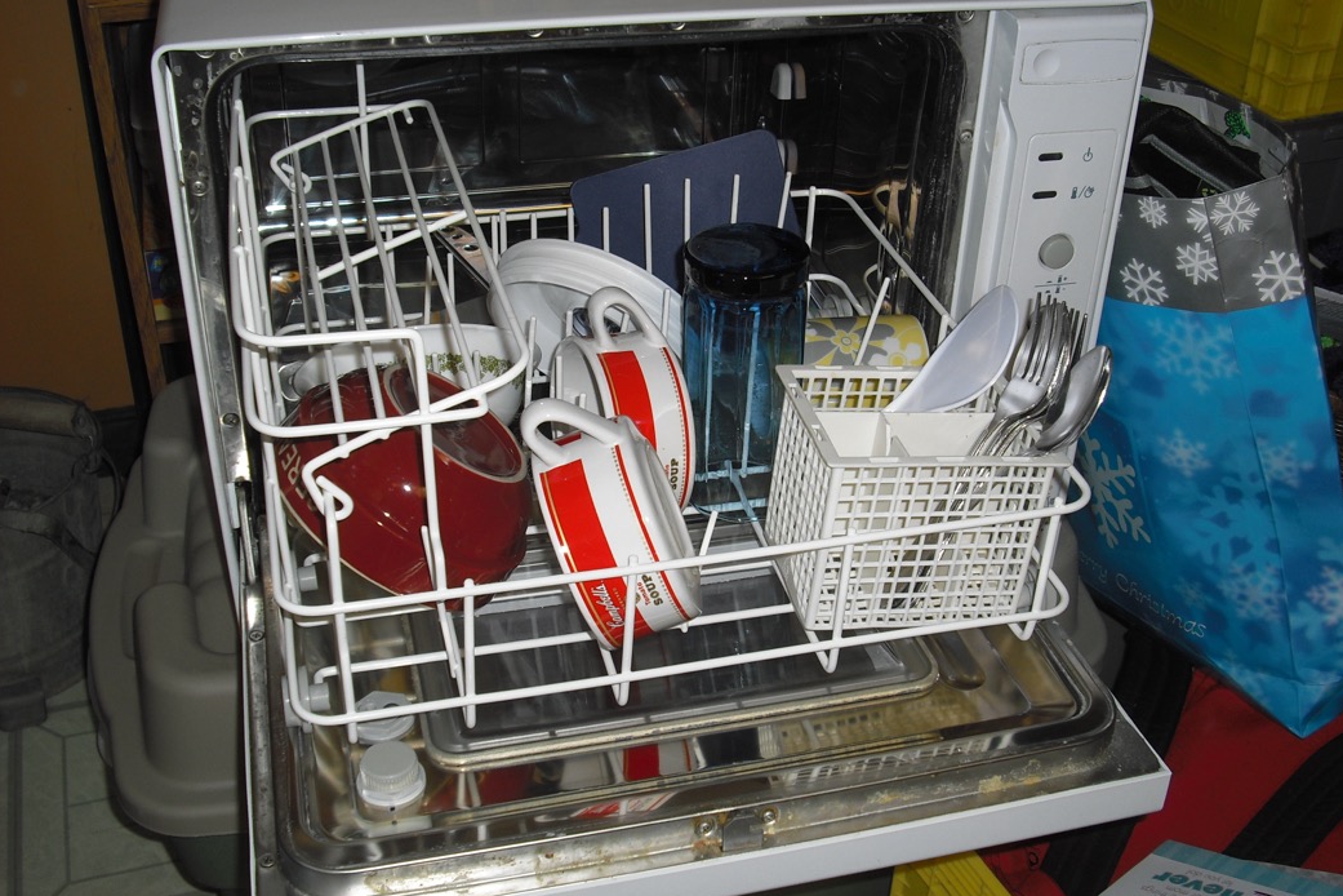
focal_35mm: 41
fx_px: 1529
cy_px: 430
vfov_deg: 32.6
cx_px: 695
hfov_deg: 47.4
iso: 64
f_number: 2.8
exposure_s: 1/60
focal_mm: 6.2
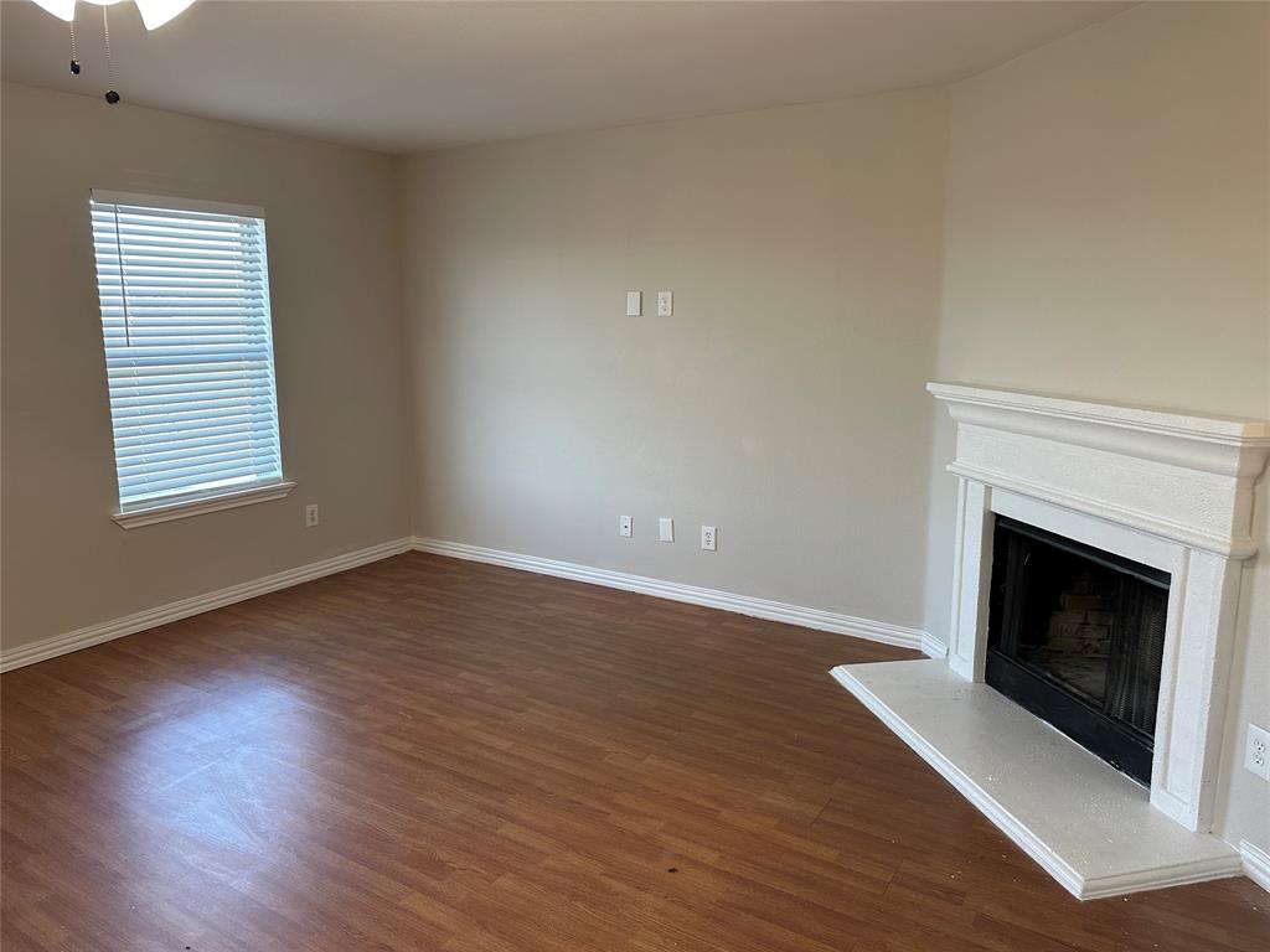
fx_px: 881
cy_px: 476
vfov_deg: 56.8
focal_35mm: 24
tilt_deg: -9.2
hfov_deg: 71.6
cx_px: 635
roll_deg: +0.2
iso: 200
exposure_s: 1/120
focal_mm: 6.86
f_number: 1.78
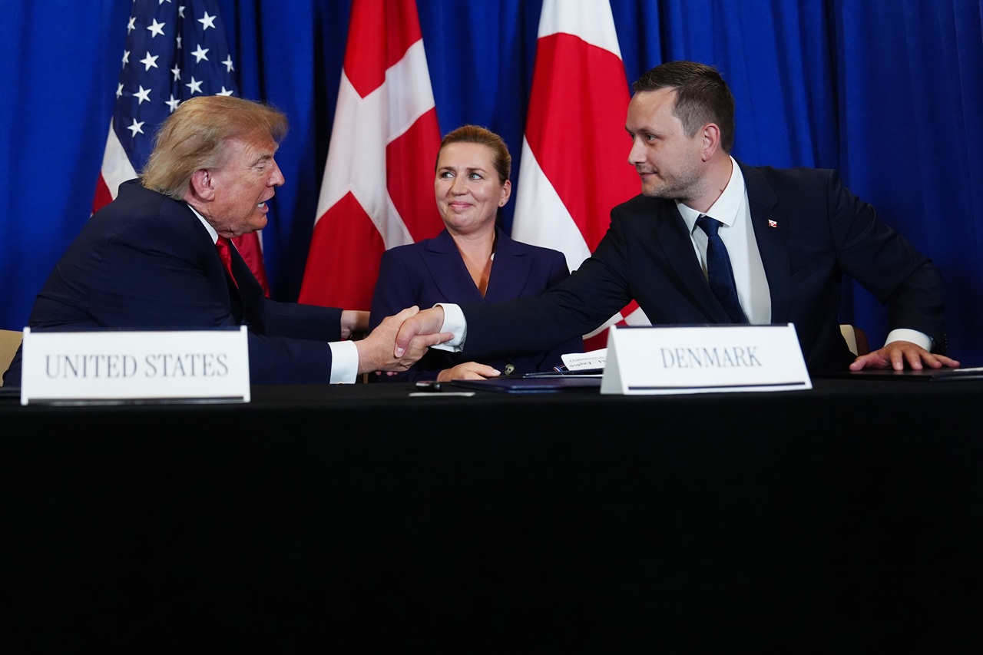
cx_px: 492
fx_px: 1283
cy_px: 328
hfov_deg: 41.9
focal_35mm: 47
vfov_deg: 28.6
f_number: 2.8
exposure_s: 1/500
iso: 3200
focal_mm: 47
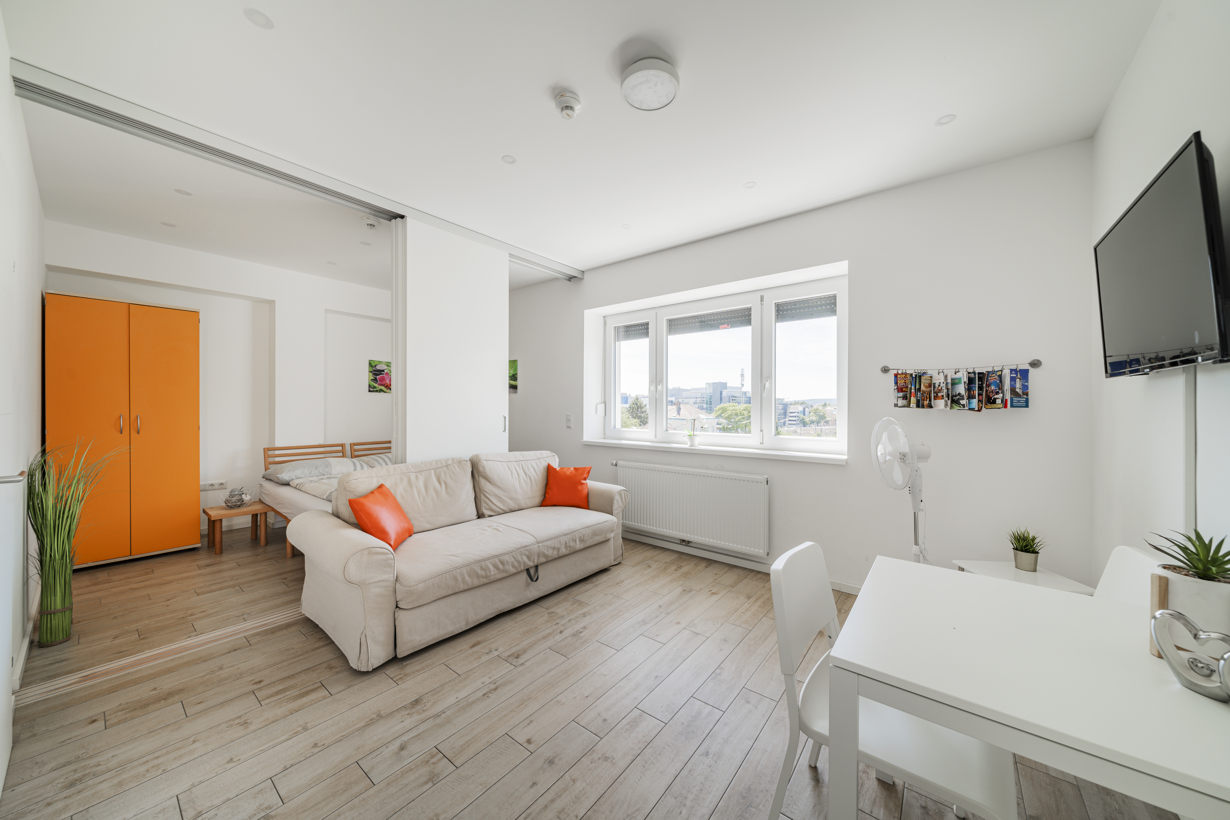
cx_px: 615
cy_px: 410
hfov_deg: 112.6
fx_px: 410
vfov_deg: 90.0
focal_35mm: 12
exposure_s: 1/60
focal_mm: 12
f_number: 8
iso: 125
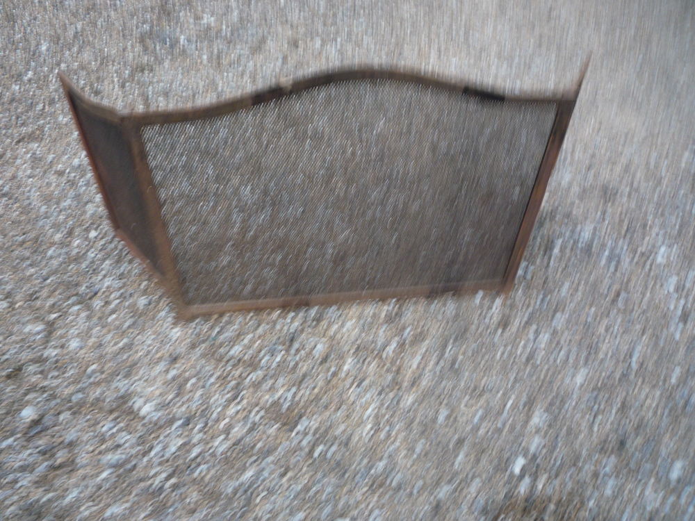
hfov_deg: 60.0
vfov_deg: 46.8
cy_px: 260
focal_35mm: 30
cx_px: 348
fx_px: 602
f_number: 3.3
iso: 125
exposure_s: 1/30
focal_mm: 5.2
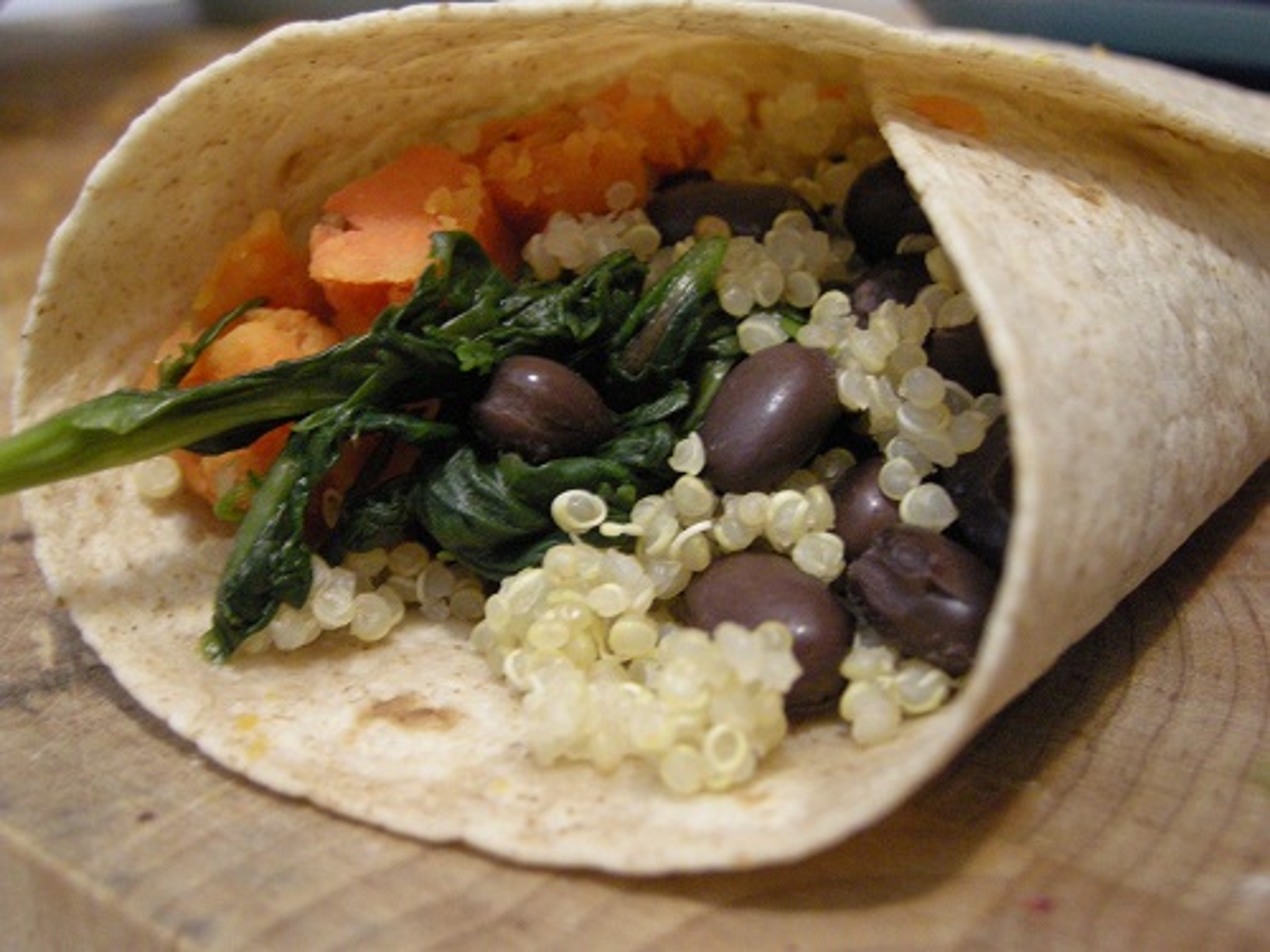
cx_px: 635
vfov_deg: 30.9
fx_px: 1724
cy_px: 476
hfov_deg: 40.4
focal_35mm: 47
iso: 541
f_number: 3.1
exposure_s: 1/8
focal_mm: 10.1
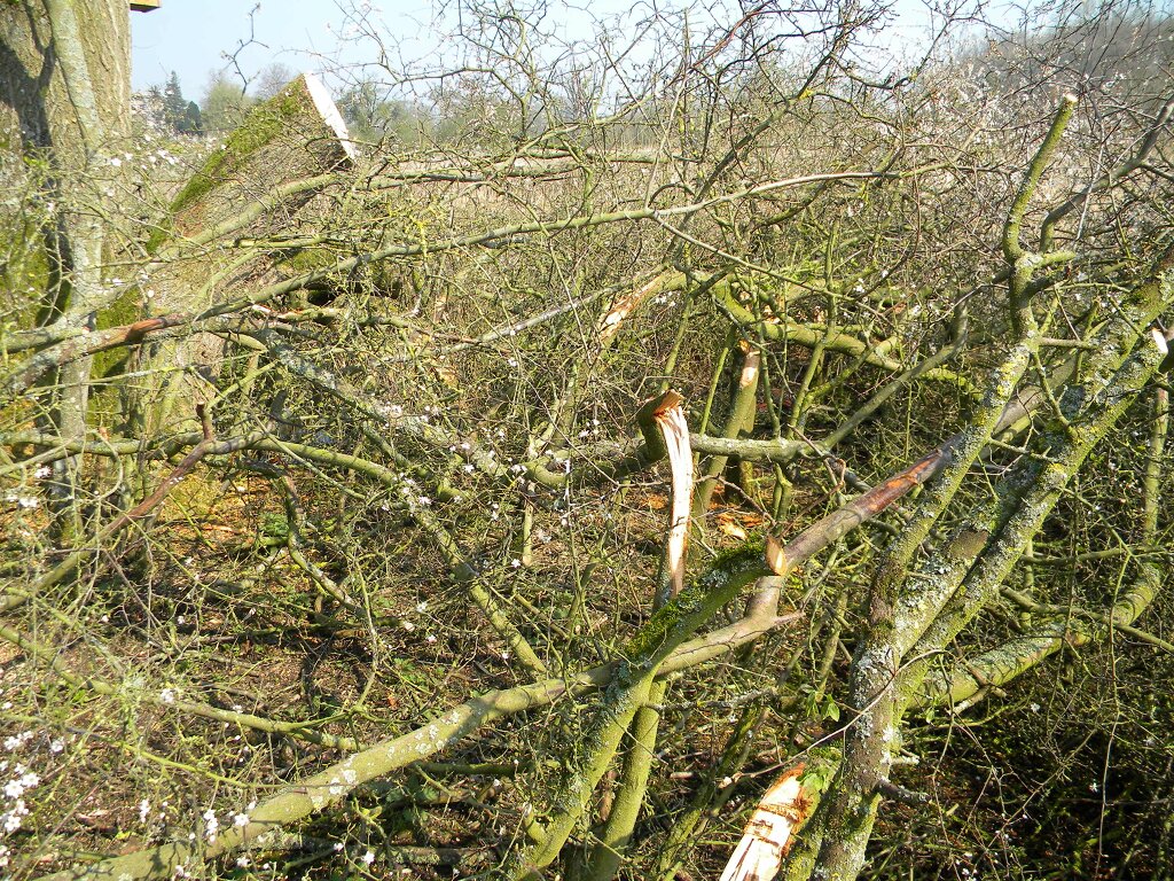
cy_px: 440
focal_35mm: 28
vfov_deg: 49.7
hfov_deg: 63.4
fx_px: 950
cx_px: 587
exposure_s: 1/393
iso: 80
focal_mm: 5
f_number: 3.5
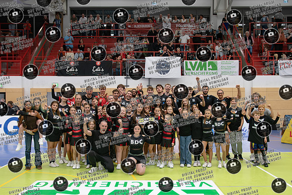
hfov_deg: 47.4
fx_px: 333
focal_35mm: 41
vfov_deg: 32.5
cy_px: 103
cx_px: 146
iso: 1600
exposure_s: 1/500
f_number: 4
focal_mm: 24
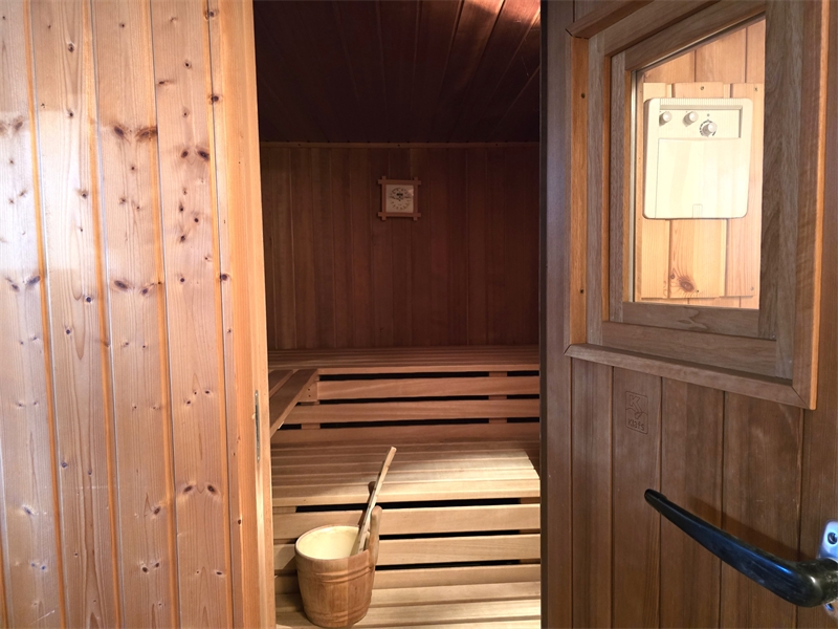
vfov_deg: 58.9
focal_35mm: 23
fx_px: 557
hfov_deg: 73.9
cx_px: 419
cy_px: 314
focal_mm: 6.3
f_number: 1.7
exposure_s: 1/50
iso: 1600
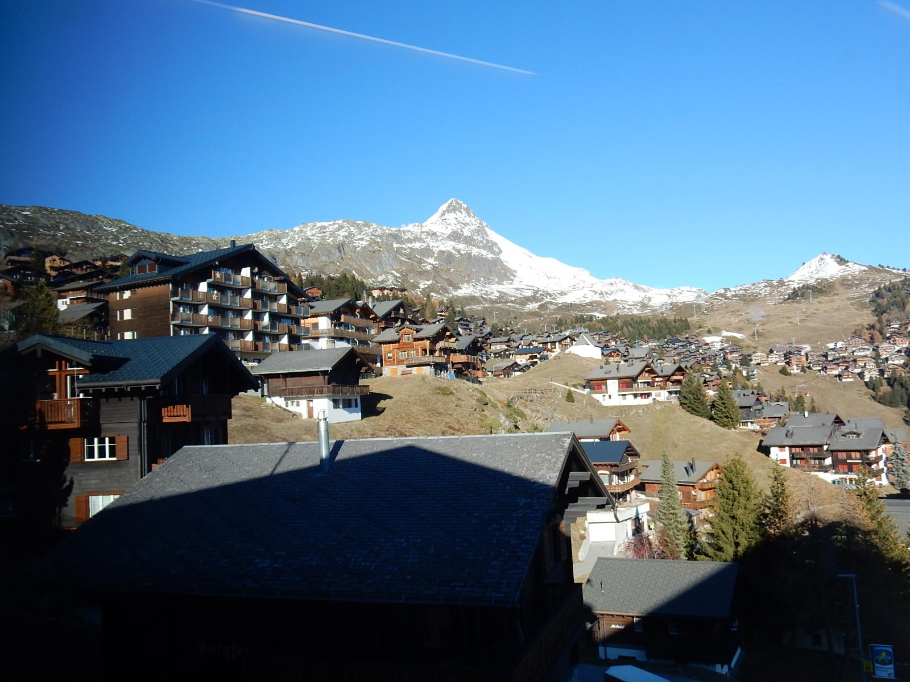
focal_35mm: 30
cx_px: 455
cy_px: 341
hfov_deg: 60.0
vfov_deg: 46.8
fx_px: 789
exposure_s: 1/640
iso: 125
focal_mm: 5.4
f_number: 4
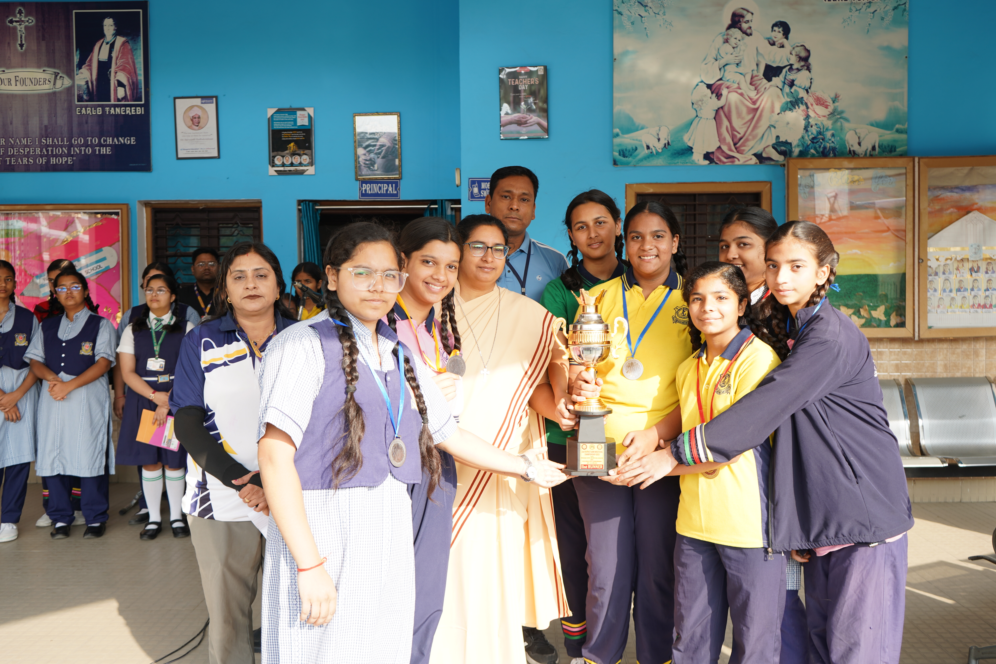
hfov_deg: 58.7
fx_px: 885
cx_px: 498
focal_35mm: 32
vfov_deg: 41.1
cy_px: 332
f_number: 5
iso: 100
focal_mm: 32
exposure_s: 1/80
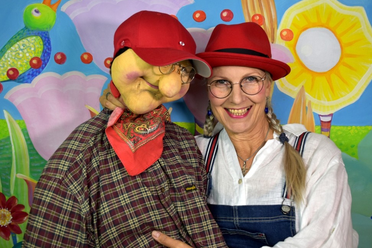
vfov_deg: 35.1
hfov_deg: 50.7
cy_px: 127
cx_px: 178
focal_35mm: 38
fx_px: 393
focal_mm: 24
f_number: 5
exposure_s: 1/100
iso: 400
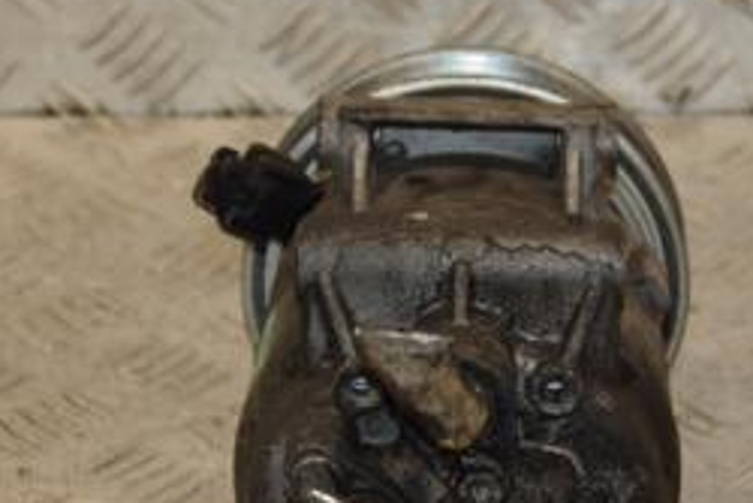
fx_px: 3767
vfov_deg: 7.6
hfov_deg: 11.4
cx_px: 560
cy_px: 367
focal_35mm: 180
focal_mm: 50
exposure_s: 1/160
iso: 800
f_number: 5
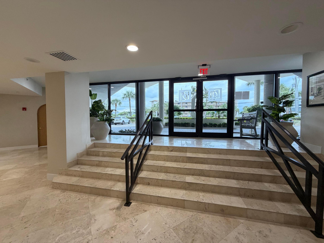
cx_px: 162
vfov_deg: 85.7
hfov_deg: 102.1
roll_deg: +0.5
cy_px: 122
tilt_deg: -1.5
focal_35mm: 14
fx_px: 131
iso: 125
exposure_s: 1/120
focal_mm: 2.22
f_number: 2.2
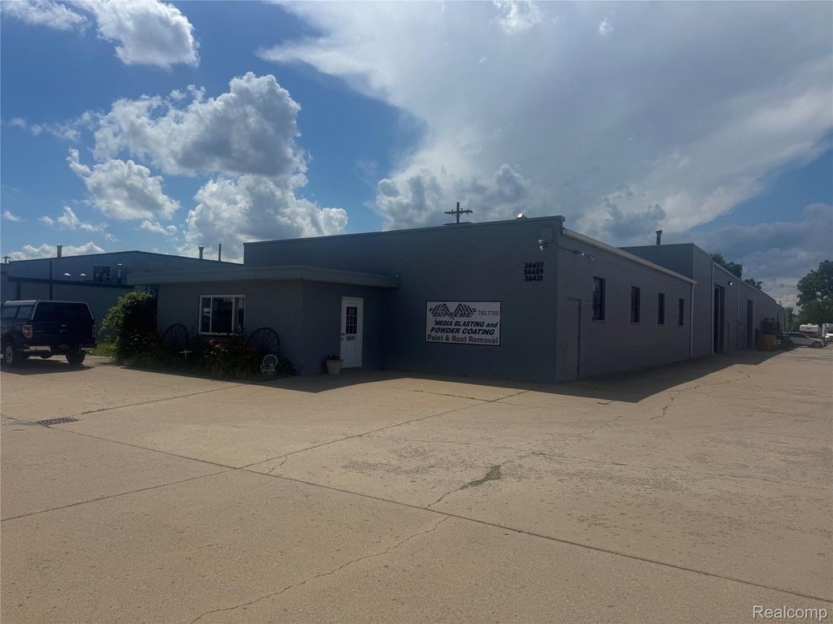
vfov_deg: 56.8
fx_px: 578
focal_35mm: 24
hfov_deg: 71.6
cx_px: 416
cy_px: 312
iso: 80
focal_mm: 6.76
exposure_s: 1/12346
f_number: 1.78
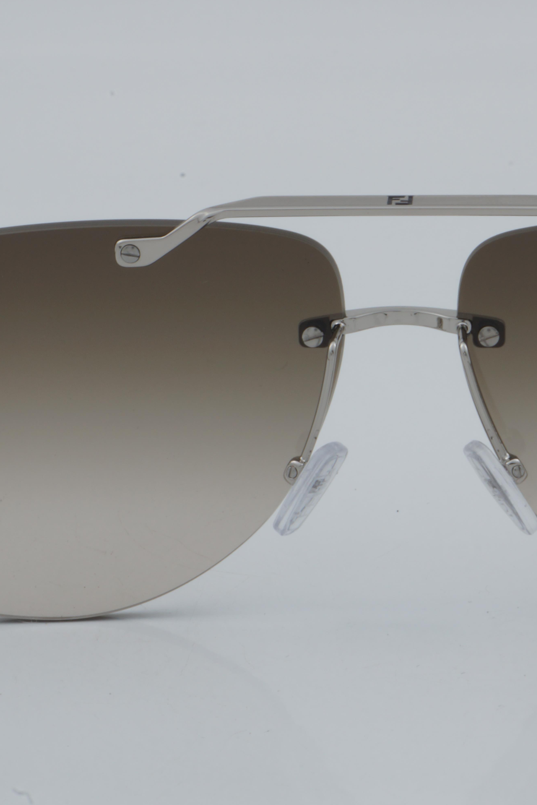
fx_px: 2791
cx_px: 406
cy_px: 403
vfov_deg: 16.4
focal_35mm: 125
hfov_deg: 11.0
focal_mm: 55
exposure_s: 1/4
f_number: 32
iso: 100
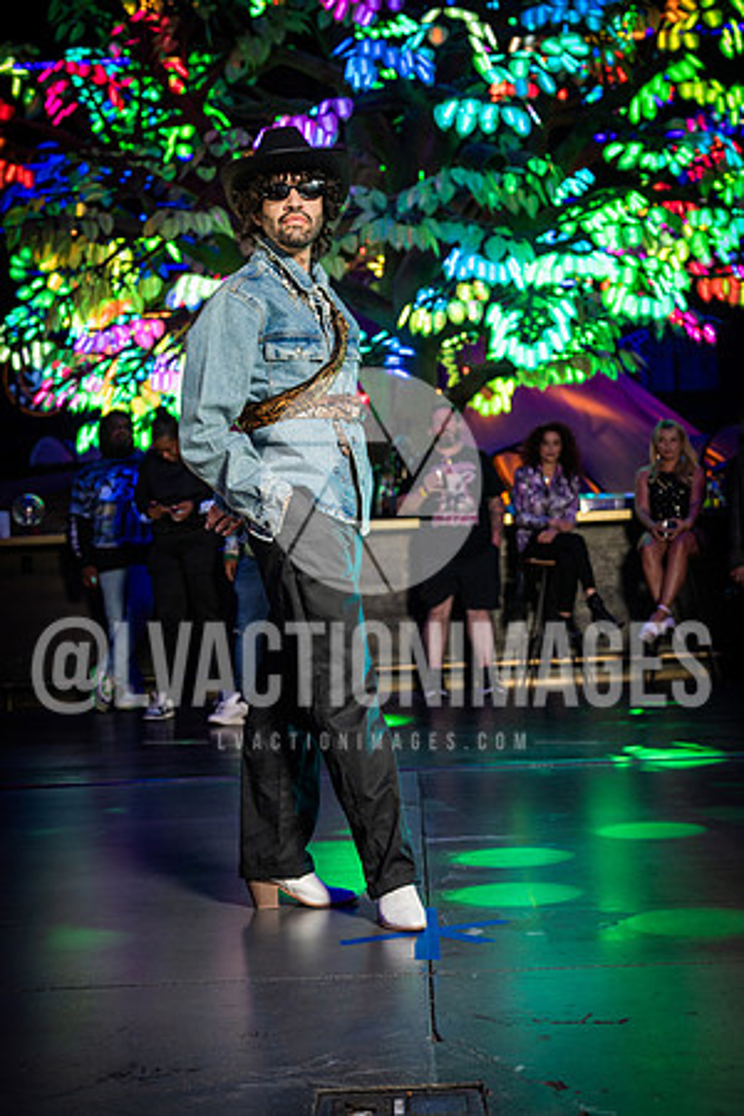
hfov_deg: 25.5
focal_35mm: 53
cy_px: 558
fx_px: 1643
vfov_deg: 37.5
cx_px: 372
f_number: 5
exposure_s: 1/80
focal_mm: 53
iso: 500
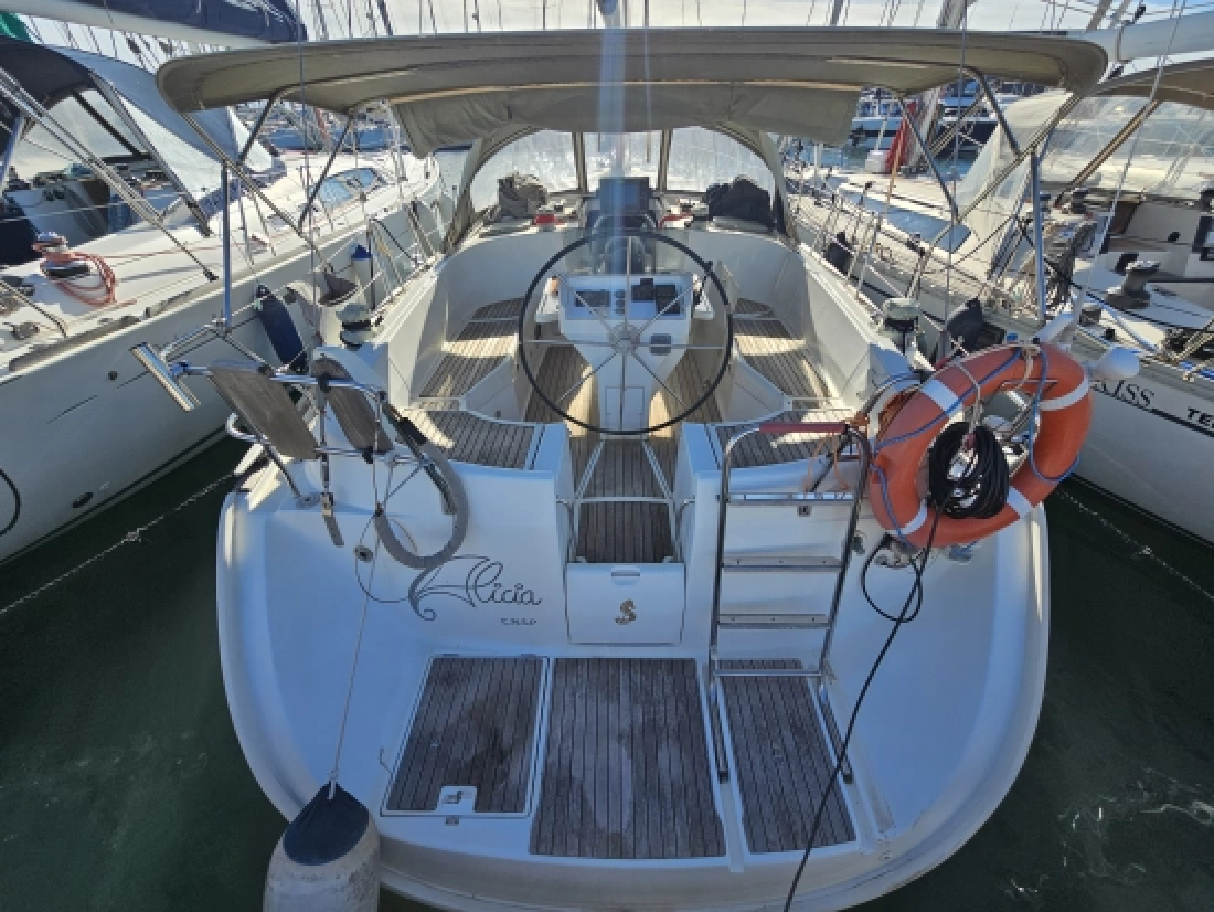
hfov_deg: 106.2
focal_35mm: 13
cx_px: 607
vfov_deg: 90.0
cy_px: 456
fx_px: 456
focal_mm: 2.2
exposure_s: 1/1546
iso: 50
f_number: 2.2
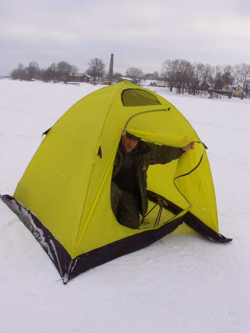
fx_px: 366
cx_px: 125
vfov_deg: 49.0
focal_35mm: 38
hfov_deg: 37.7
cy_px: 166
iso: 50
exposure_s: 1/148
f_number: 4.9
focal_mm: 6.3
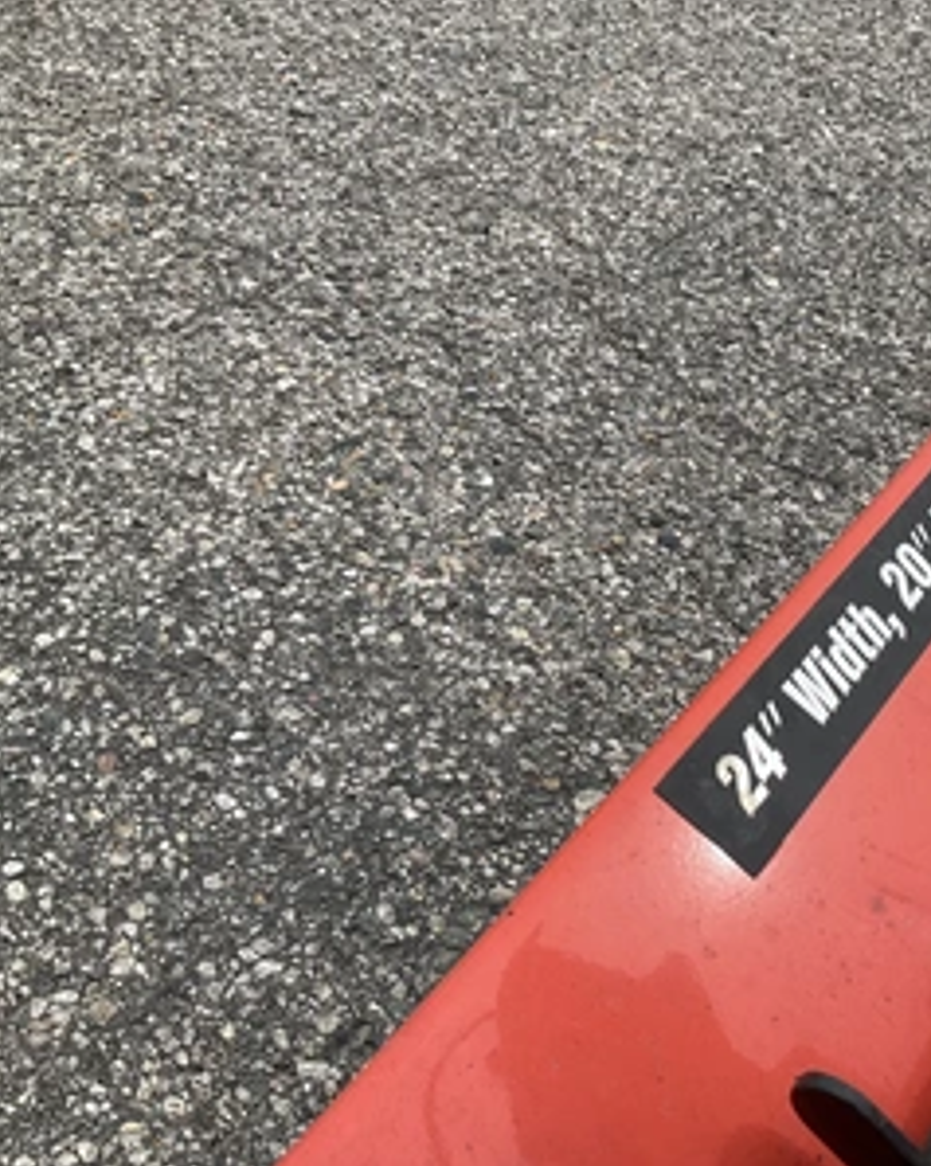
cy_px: 583
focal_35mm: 38
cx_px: 716
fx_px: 1310
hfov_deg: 38.0
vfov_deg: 48.0
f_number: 1.8
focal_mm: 3
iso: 25
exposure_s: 1/1035
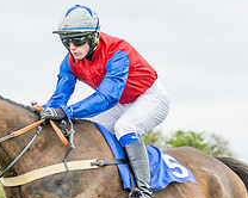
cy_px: 302
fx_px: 2515
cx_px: 110
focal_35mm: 343
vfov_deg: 4.5
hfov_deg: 5.6
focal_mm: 69
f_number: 2.8
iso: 800
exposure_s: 1/1600
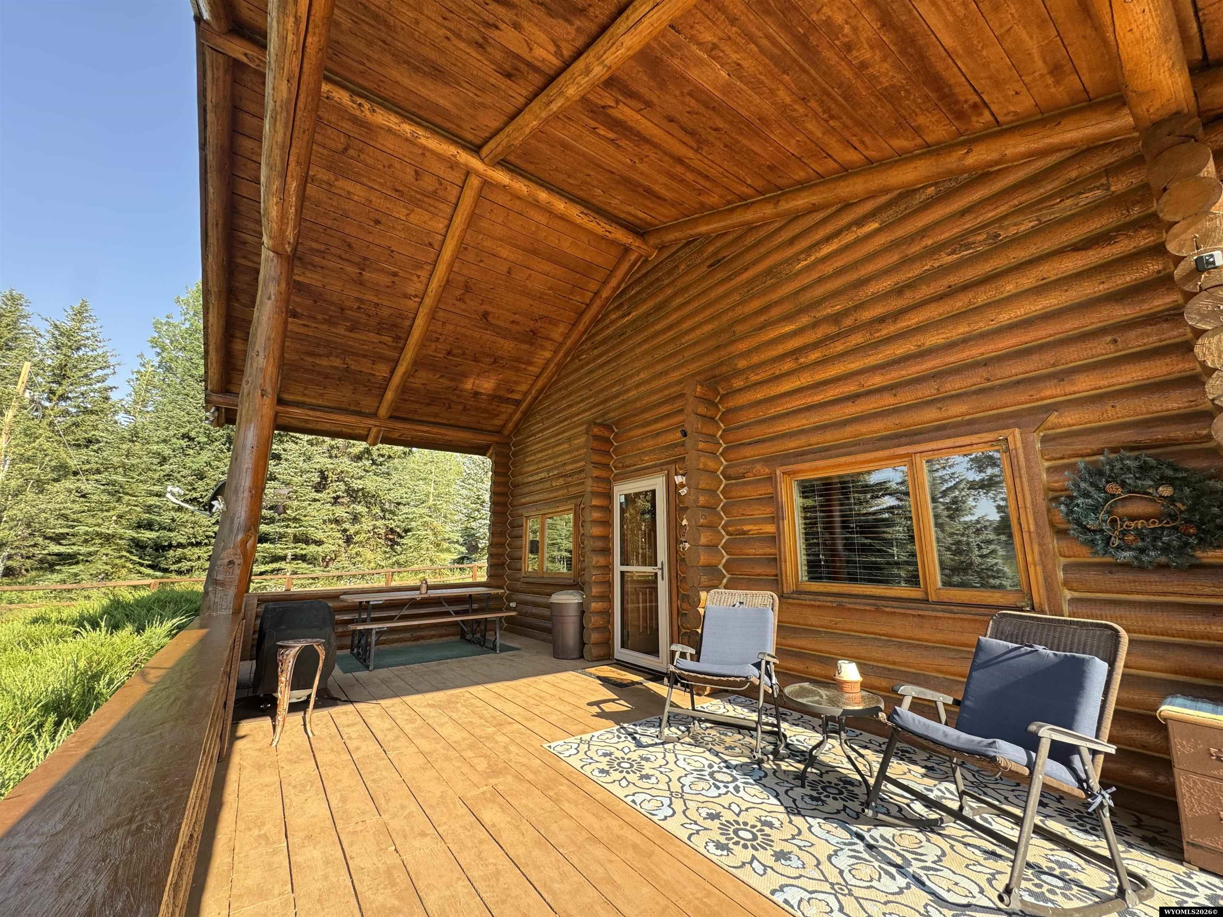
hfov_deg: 102.1
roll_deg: +0.1
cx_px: 612
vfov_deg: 85.7
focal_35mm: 14
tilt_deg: +11.2
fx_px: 495
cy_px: 458
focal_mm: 2.22
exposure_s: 1/119
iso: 40
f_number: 2.2
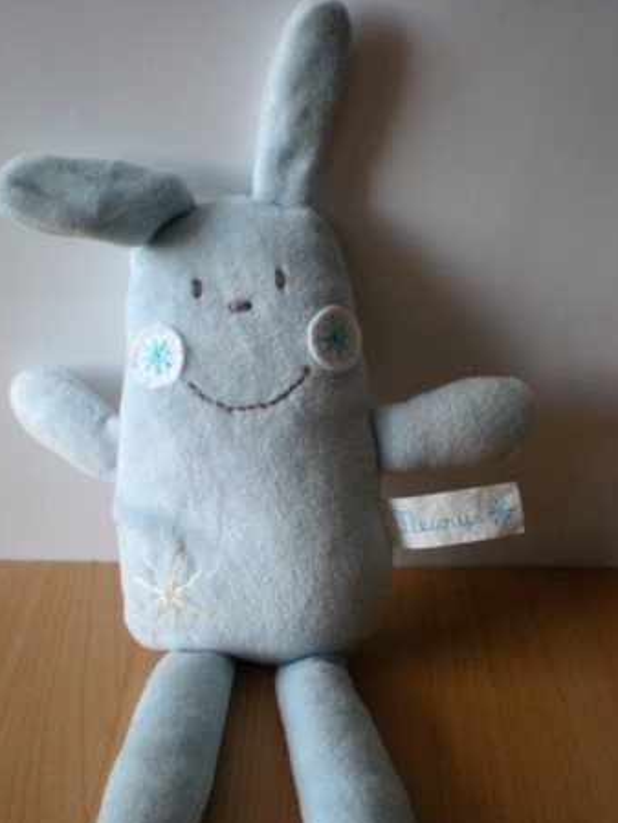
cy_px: 460
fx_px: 1047
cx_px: 281
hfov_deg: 32.9
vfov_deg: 42.9
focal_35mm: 44
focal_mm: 6.3
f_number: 3.1
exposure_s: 1/52.4
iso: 200
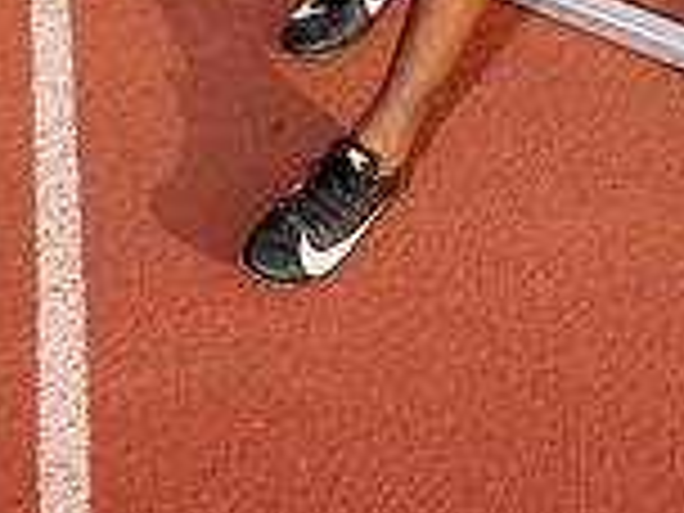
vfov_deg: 11.7
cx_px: 513
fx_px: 2253
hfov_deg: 17.2
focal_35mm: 114
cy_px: -490
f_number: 5
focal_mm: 40
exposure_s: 1/250
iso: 100
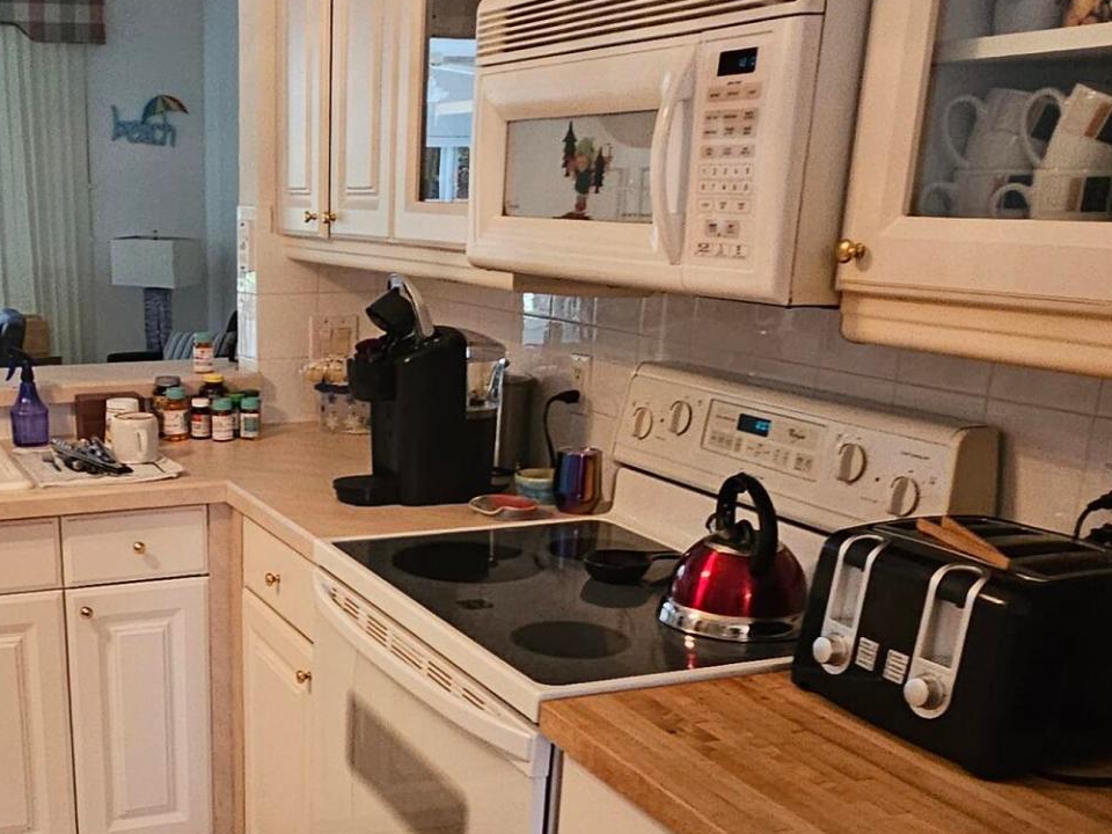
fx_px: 1253
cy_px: 664
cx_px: 246
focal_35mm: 39
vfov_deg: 35.7
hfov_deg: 45.8
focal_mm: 2.2
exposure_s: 1/30
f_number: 2.2
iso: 320
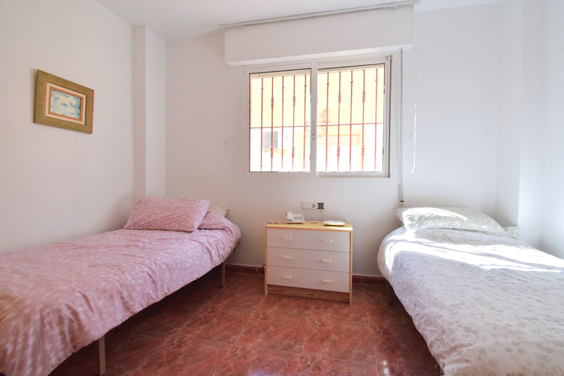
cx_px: 282
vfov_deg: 77.3
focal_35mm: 15
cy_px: 188
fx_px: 235
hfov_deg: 100.4
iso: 200
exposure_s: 1/320
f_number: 7.1
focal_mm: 10
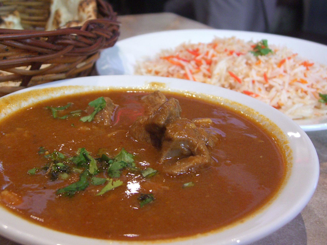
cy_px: 108
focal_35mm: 47
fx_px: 444
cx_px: 131
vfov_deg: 30.9
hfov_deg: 40.3
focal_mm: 7.9
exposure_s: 1/20
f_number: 2.8
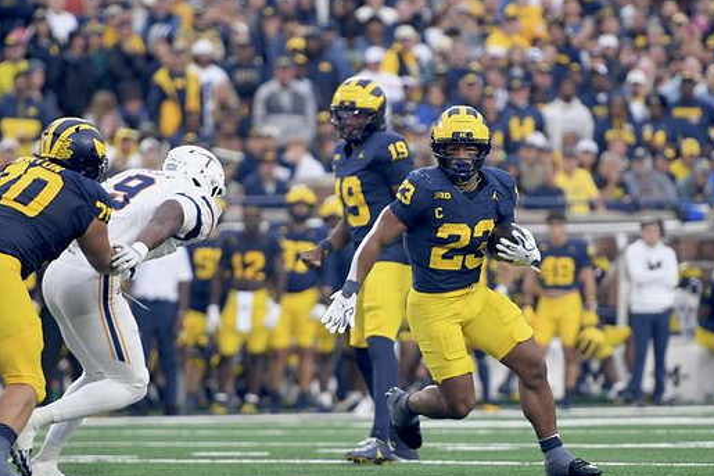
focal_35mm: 338
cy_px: 250
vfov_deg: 4.1
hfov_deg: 6.1
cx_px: 401
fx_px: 6701
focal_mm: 200
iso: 1000
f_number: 2.8
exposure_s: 1/1000
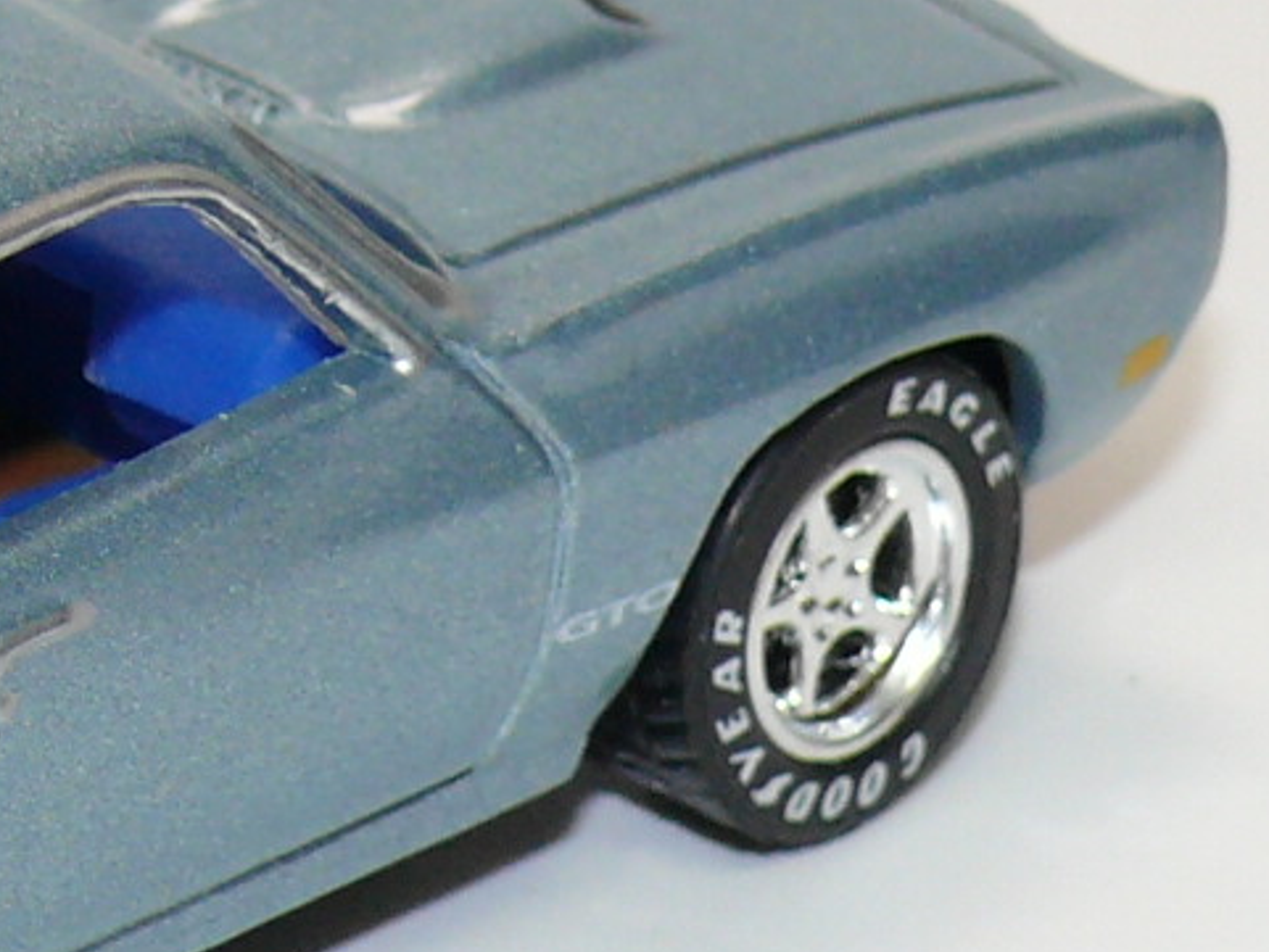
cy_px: 377
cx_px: -369
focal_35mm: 316
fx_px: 11587
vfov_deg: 4.7
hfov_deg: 6.2
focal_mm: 12.9
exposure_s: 1/30
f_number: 4
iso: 100
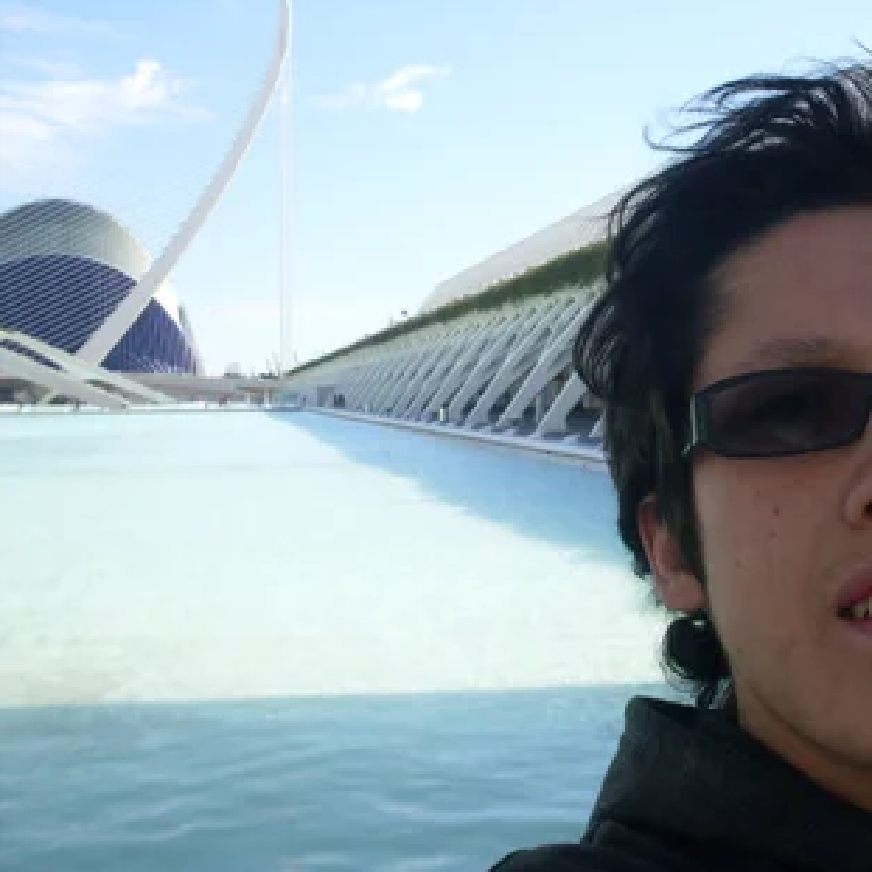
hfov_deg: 30.8
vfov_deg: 31.6
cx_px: 698
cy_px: 394
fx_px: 1539
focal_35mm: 54
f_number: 8.4
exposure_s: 1/125
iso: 80
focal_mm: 6.3
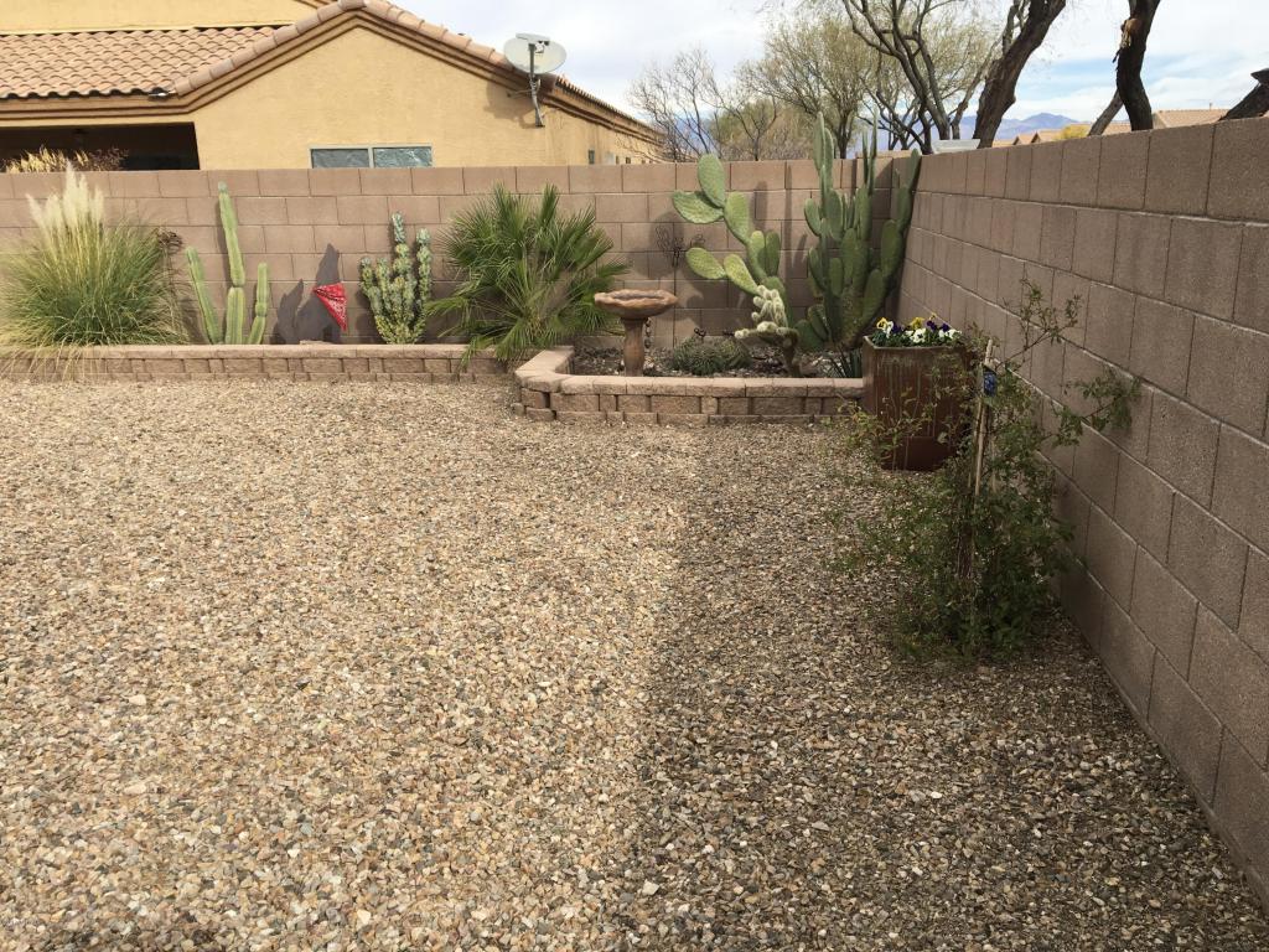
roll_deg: +2.2
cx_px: 634
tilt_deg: -17.2
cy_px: 476
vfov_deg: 48.2
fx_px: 1063
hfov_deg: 61.7
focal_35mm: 29
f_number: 2.2
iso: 25
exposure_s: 1/785
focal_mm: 4.15
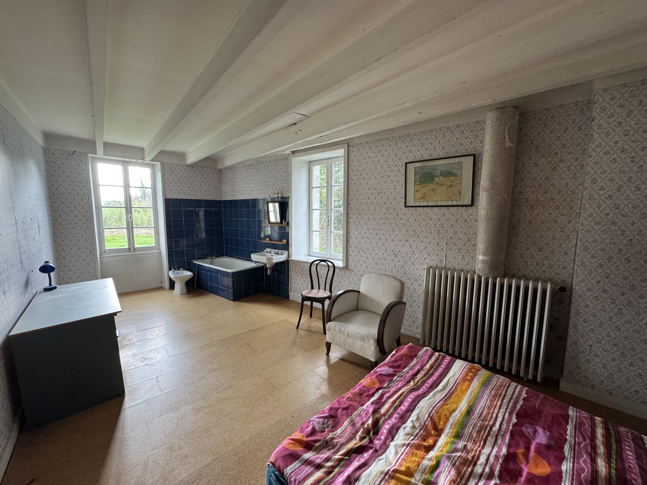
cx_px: 324
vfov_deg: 85.7
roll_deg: -0.2
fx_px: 262
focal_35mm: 14
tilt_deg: -5.9
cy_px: 242
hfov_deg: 102.1
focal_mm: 2.22
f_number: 2.2
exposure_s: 1/99
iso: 250
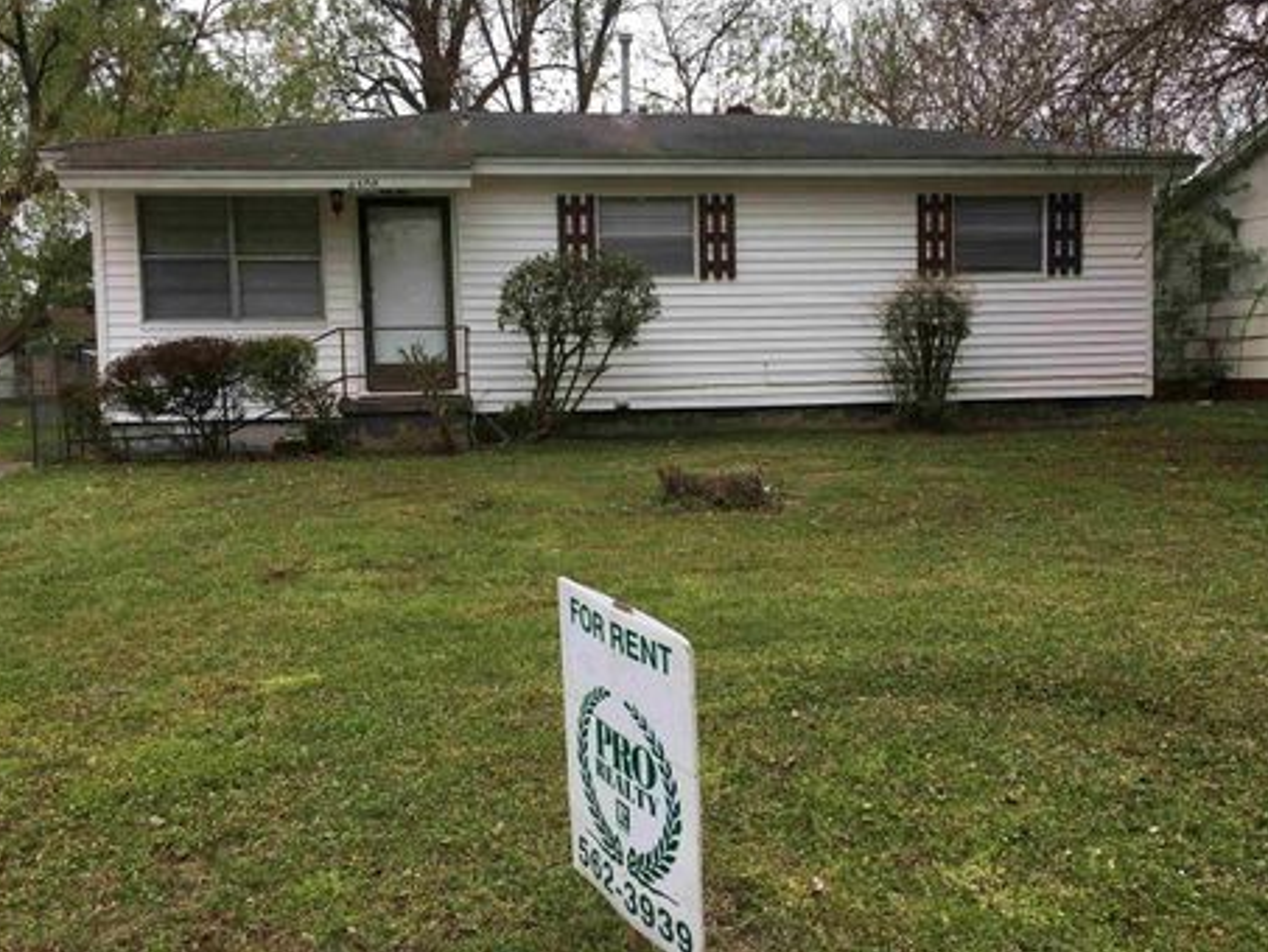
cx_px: 655
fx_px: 1172
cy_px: 449
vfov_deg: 44.2
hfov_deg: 56.8
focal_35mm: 32
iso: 25
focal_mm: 4.15
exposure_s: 1/237
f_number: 2.2
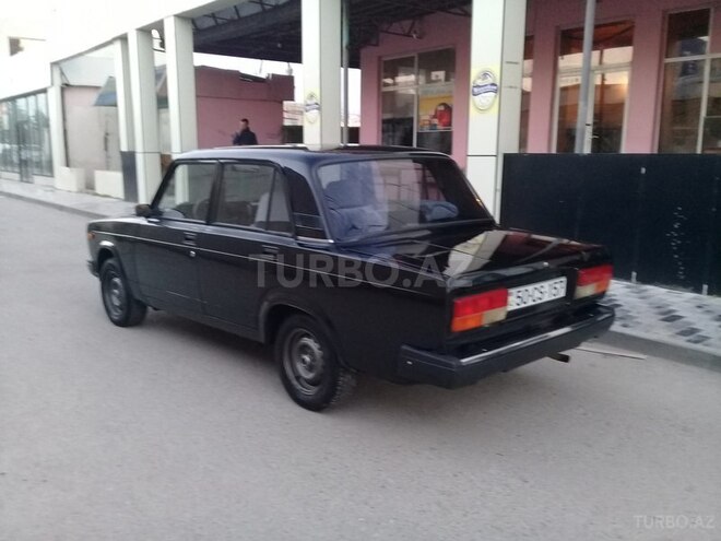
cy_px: 270
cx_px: 360
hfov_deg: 58.4
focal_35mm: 31
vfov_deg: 45.4
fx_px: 646
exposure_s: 1/33
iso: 160
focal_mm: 3.3
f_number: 2.2
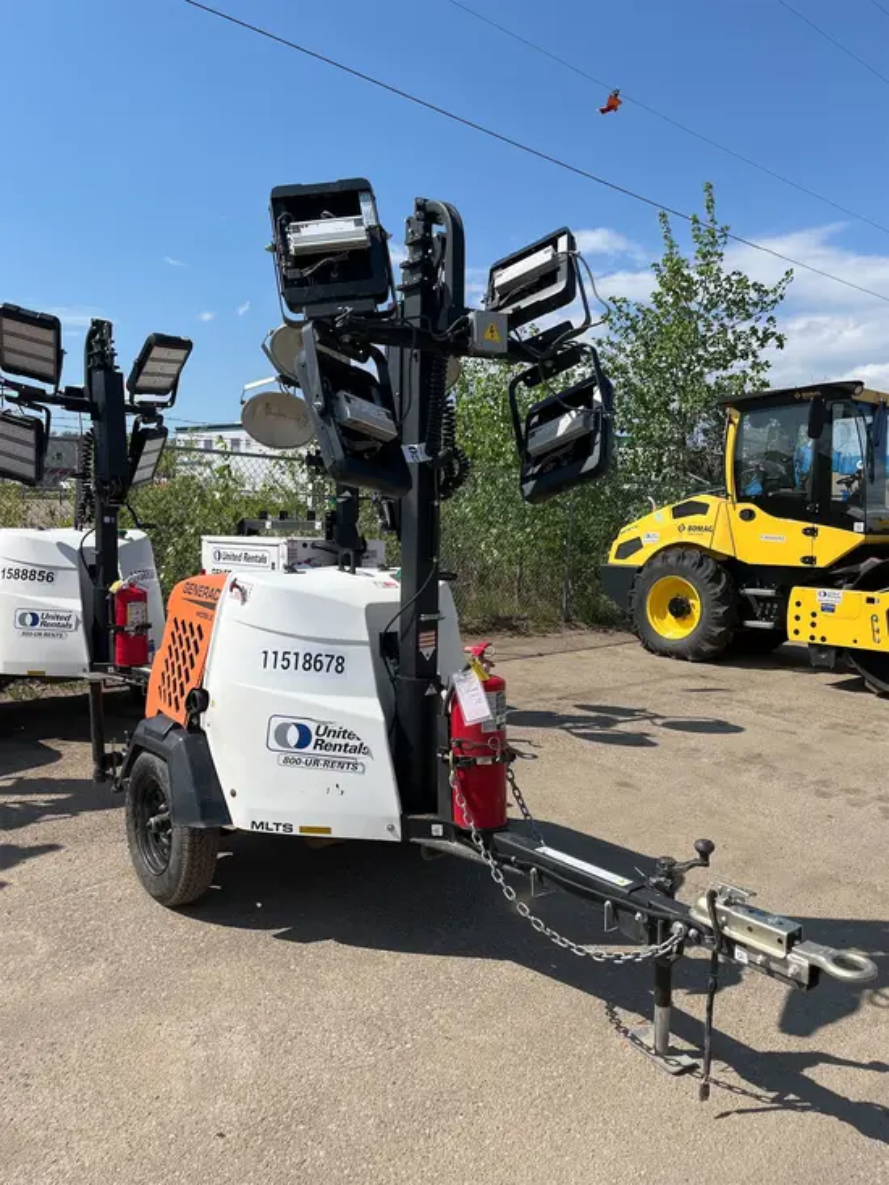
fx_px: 890
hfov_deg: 53.1
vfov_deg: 67.3
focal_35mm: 26
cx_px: 444
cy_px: 592
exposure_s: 1/4149
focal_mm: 5.1
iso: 50
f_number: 1.6
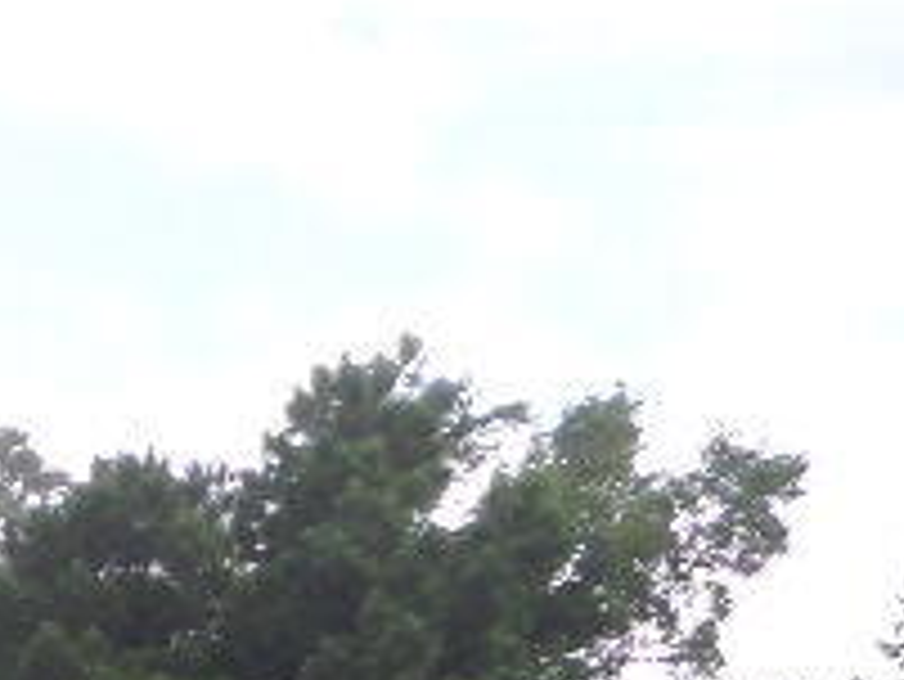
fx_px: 3188
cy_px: 1459
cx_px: -1385
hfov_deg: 12.2
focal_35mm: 122
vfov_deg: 10.8
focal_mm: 4
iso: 100
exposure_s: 1/250
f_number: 3.2
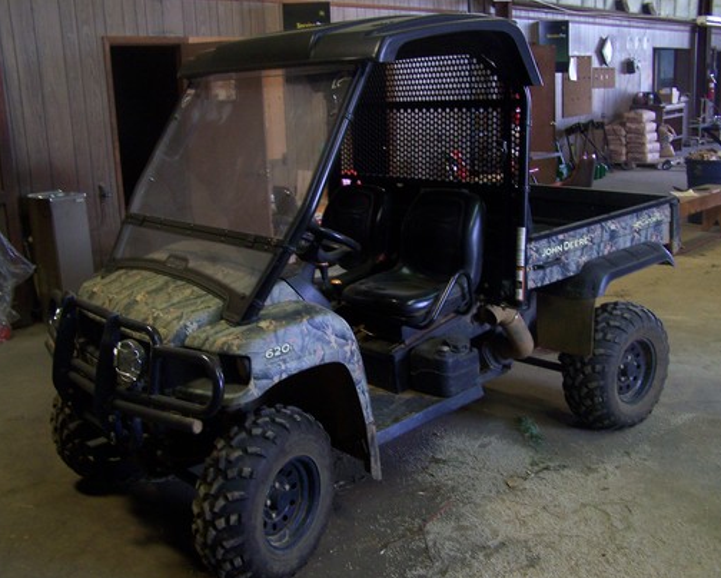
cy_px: 290
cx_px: 376
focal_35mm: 40
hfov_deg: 45.8
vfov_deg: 37.4
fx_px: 854
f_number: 2.8
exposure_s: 1/30
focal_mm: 6.3
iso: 160
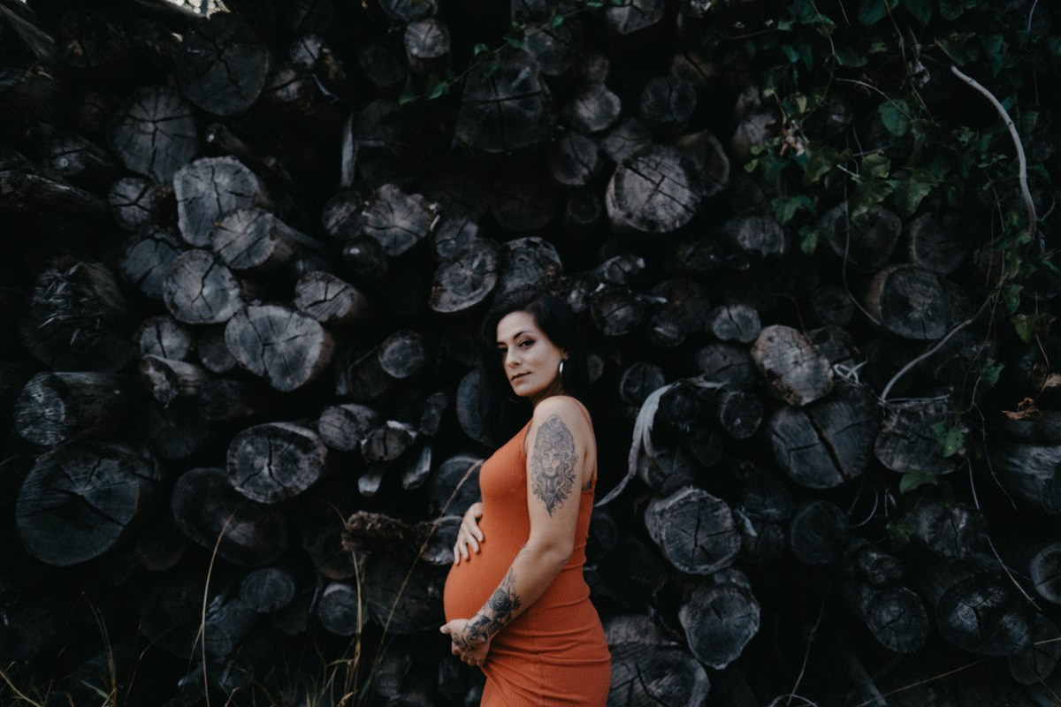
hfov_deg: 73.7
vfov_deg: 53.1
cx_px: 530
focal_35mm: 24
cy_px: 354
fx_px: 707
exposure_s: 1/2000
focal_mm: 16
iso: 250
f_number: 1.4
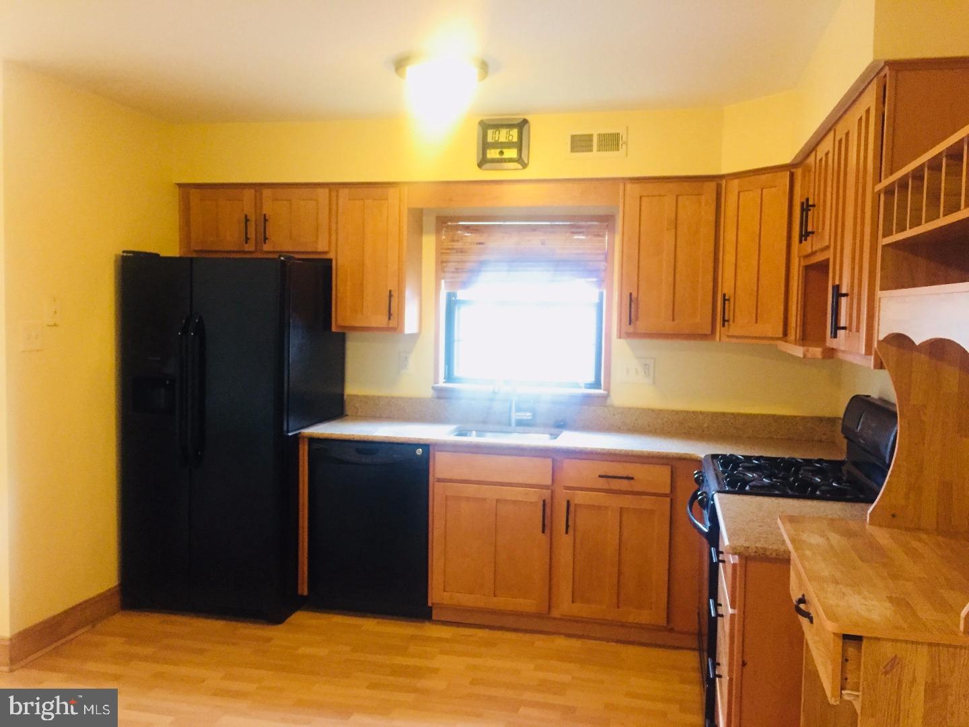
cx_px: 484
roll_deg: -1.3
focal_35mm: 29
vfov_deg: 48.2
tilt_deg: -3.0
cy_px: 364
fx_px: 812
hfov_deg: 61.7
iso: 250
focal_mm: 4.15
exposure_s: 1/30
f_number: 2.2
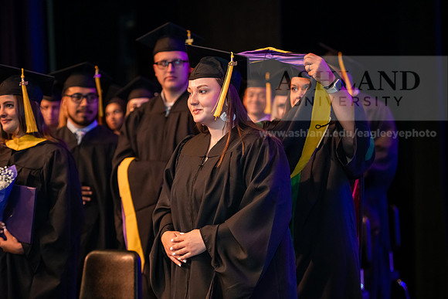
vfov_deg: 12.2
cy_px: 150
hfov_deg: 18.3
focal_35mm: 112
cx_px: 224
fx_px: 1394
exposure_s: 1/200
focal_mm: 112
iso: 3200
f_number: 3.2
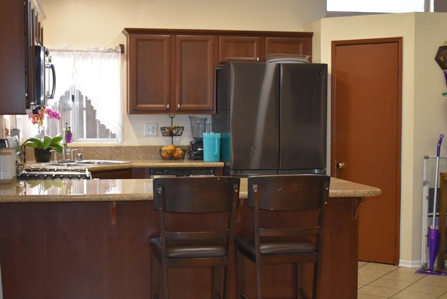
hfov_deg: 34.1
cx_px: 210
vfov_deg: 23.1
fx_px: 728
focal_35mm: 59
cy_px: 172
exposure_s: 1/125
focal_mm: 31
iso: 1600
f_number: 4.2
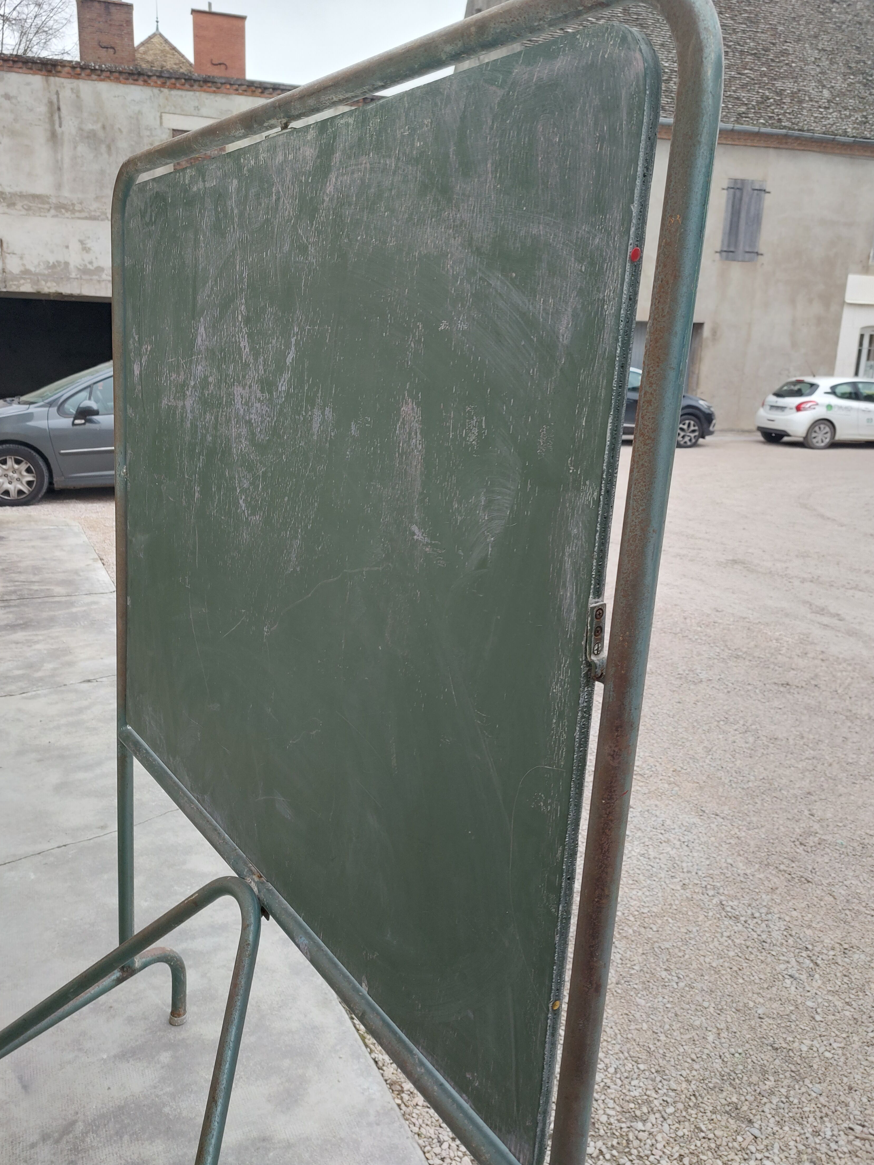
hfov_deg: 54.9
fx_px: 842
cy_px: 568
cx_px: 431
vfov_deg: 69.4
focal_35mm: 25
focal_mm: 5.23
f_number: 1.8
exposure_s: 1/50
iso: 40
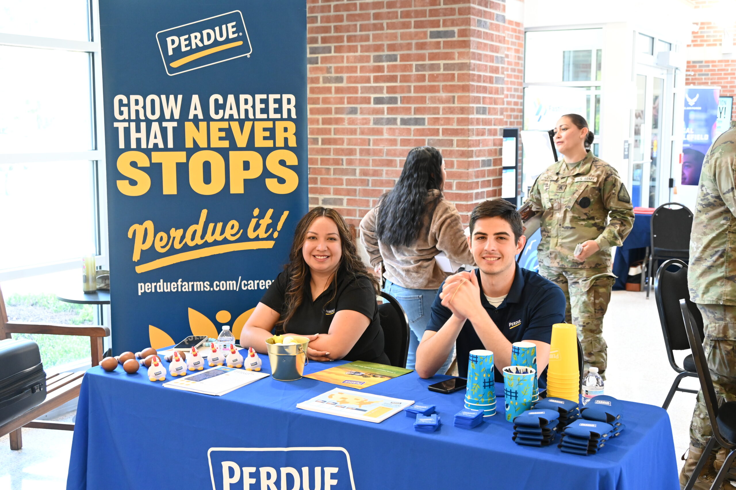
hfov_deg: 44.5
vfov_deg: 30.5
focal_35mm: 44
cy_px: 245
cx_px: 368
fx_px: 899
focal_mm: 44
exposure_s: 1/60
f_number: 5.3
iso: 4500
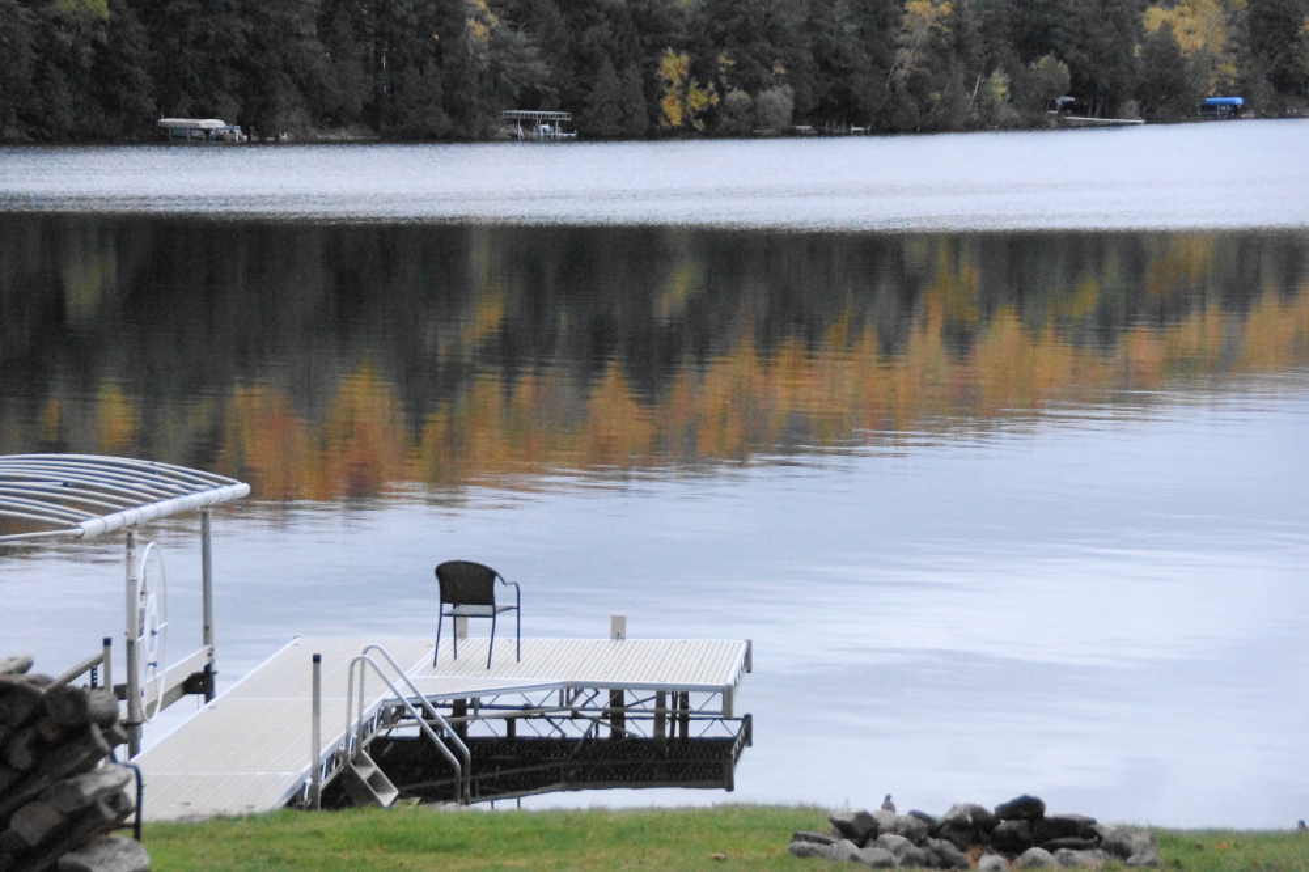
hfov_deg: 17.1
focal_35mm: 120
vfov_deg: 11.4
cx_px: 654
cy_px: 436
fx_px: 4362
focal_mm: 80
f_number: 5.6
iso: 1600
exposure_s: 1/25
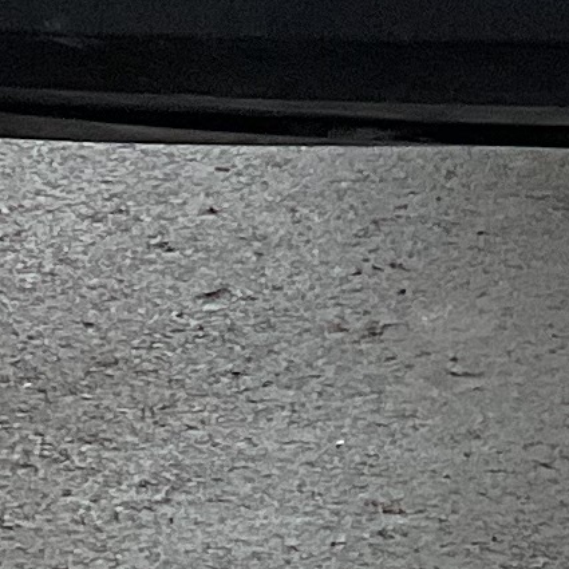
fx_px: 4519
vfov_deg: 7.0
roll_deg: +2.0
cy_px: -514
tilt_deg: -9.9
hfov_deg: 7.0
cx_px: 963
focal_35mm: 243
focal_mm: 3
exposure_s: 1/60
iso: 32
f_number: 1.8
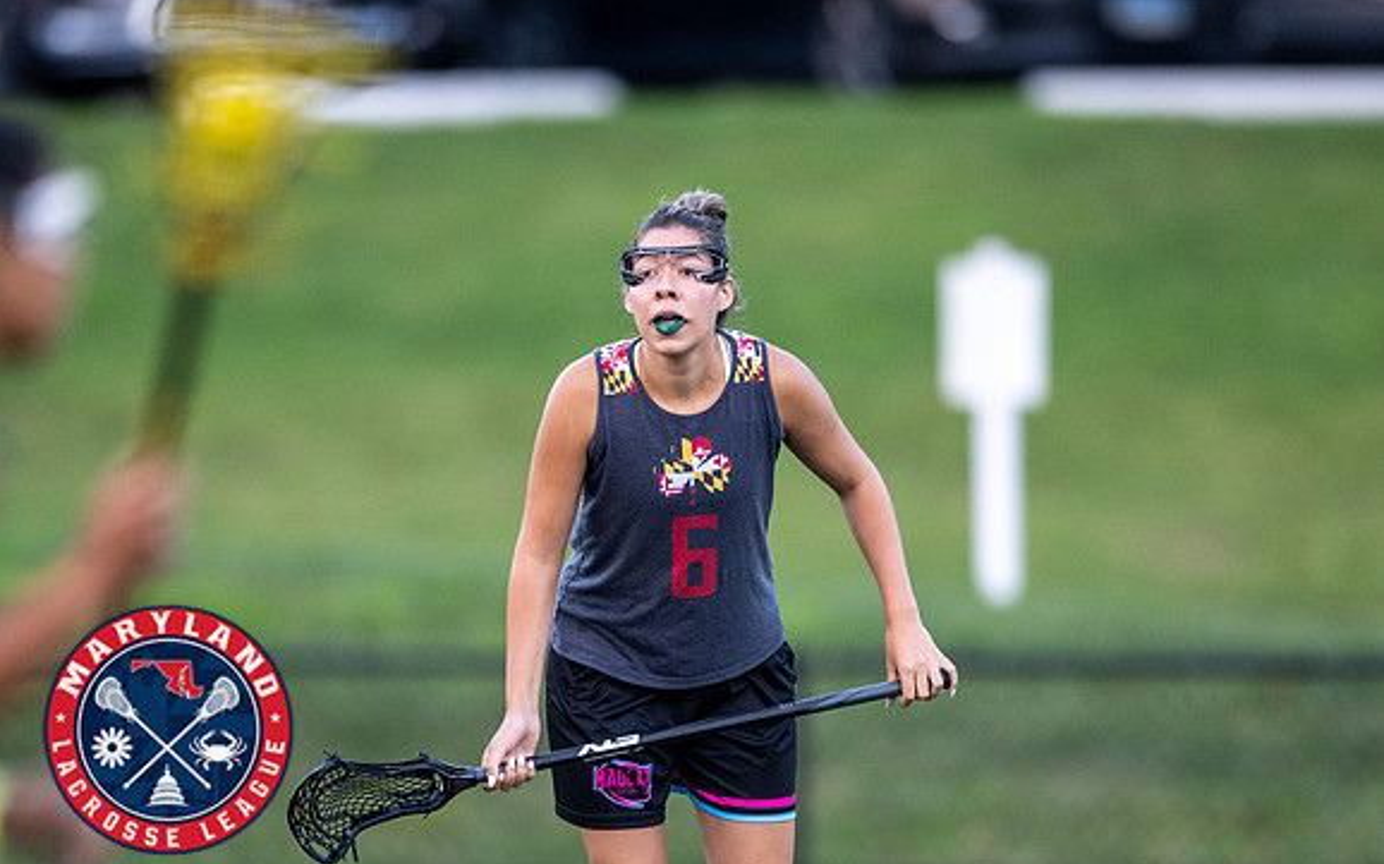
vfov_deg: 1.9
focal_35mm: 685
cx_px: 696
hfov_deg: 3.1
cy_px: 600
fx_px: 25832
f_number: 2.8
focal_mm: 400
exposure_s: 1/1250
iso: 2200
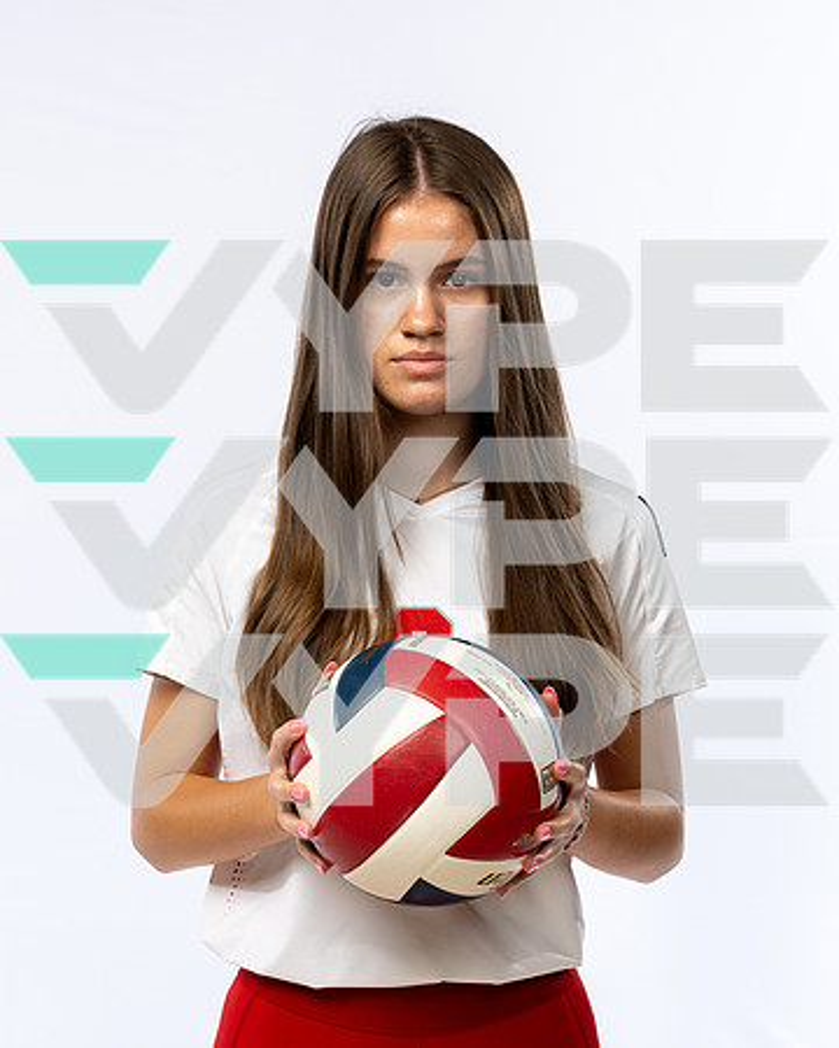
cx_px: 306
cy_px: 537
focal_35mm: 108
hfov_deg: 14.3
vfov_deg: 17.8
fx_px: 3340
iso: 200
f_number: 5.6
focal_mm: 70
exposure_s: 1/250
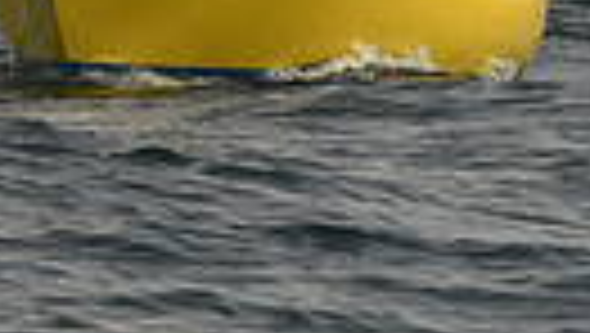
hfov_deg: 1.9
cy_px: -882
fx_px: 17446
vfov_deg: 1.1
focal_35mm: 1114
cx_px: 137
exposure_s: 1/1000
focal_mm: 240
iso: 250
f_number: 8
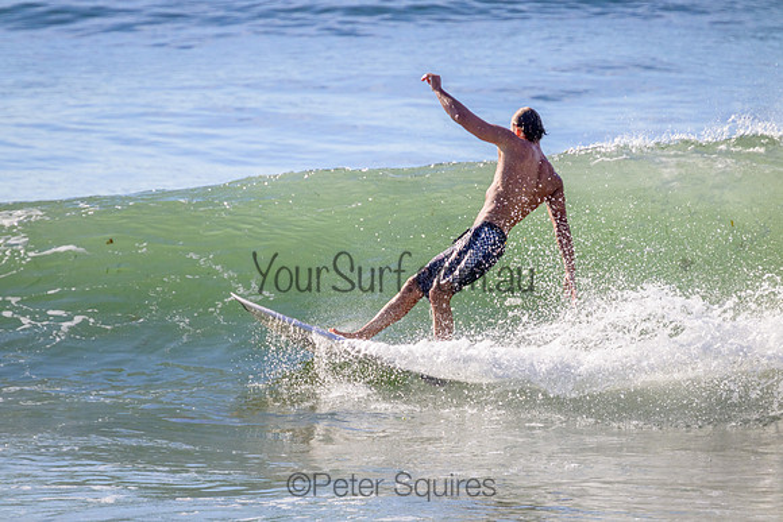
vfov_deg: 1.7
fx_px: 17403
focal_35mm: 800
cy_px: 261
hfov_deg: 2.6
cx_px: 392
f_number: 11
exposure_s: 1/2000
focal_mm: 800
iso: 1100
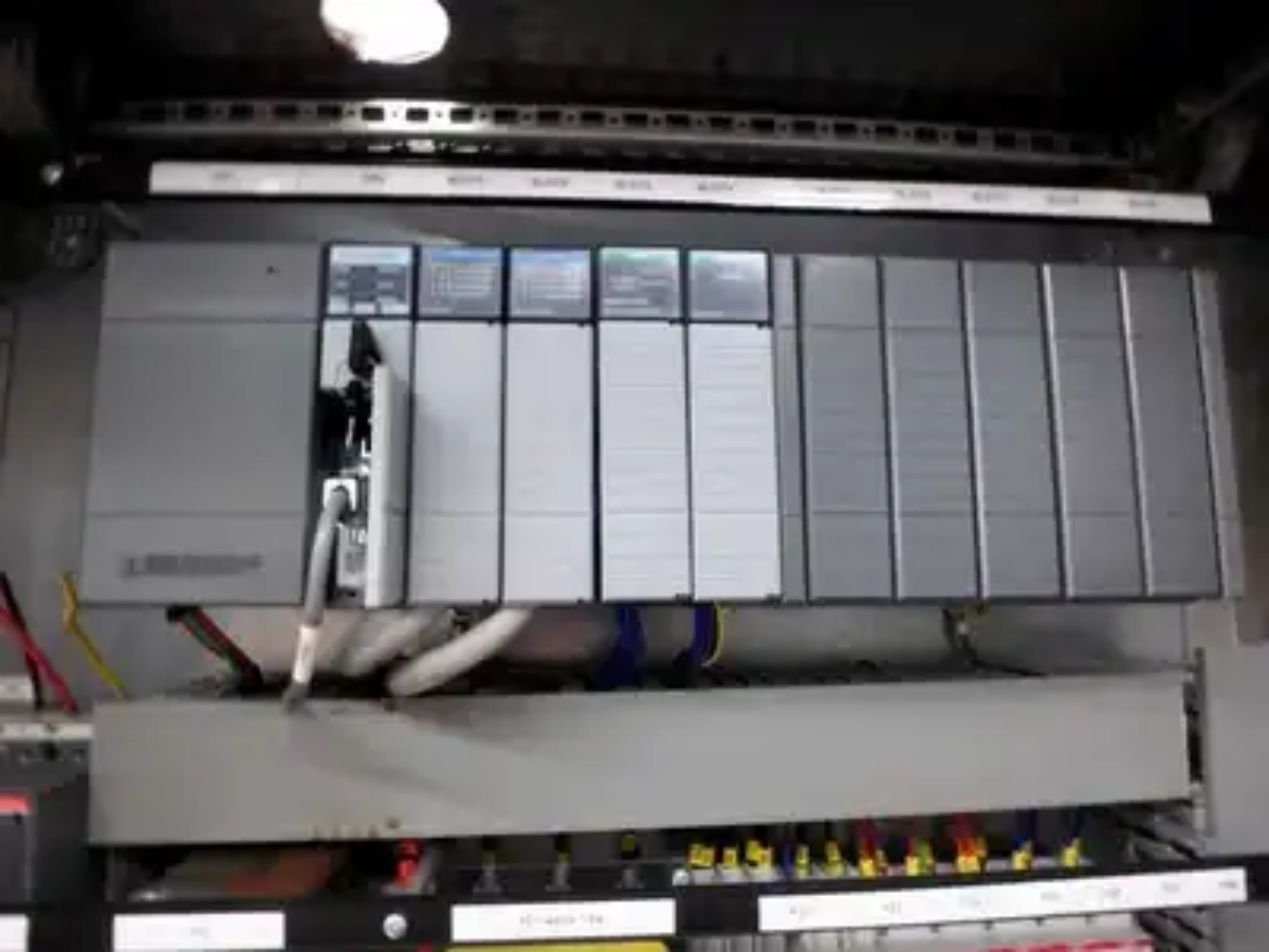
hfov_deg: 79.0
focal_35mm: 21
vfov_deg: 63.4
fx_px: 770
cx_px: 634
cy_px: 476
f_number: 3.5
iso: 800
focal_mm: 3.7
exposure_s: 1/13
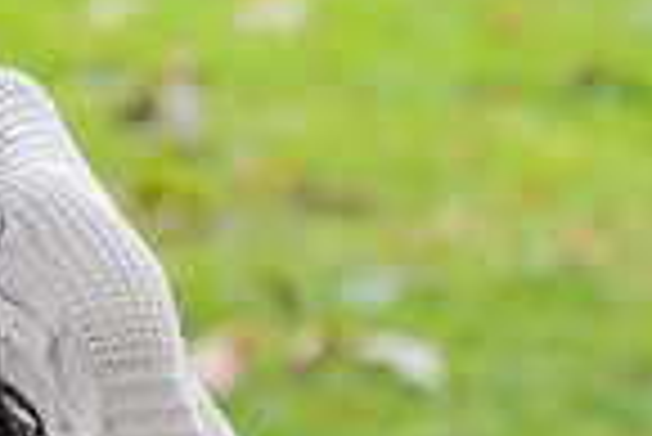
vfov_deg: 2.9
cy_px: 20
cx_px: -117
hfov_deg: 4.3
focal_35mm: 480
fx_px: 8702
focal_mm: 120
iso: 400
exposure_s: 1/250
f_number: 4
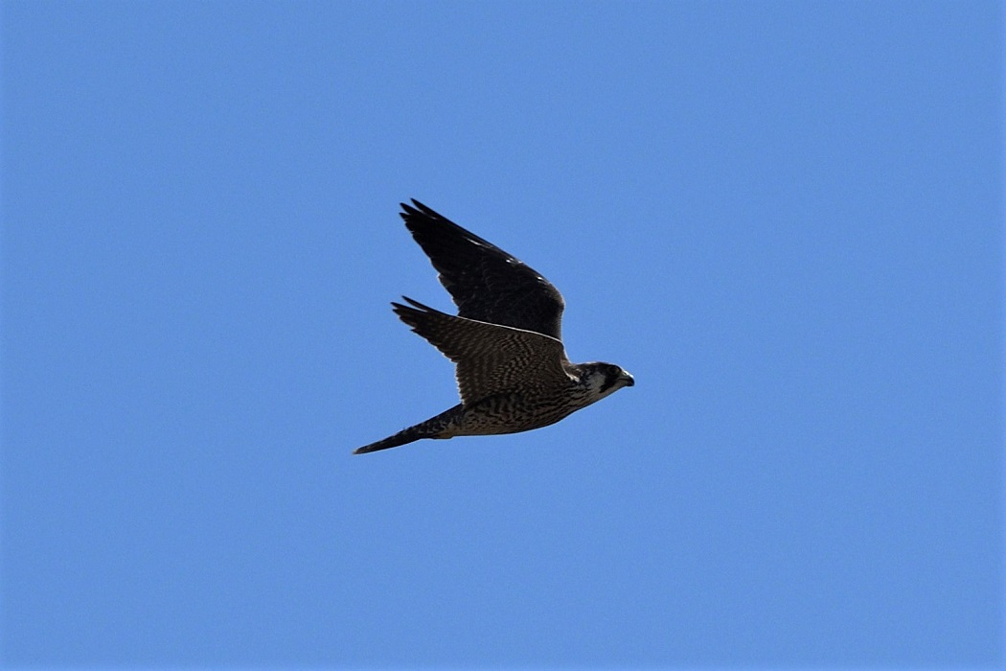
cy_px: 336
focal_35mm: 750
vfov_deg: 1.8
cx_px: 503
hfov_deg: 2.7
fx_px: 20957
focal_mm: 500
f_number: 6.3
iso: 250
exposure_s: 1/2500
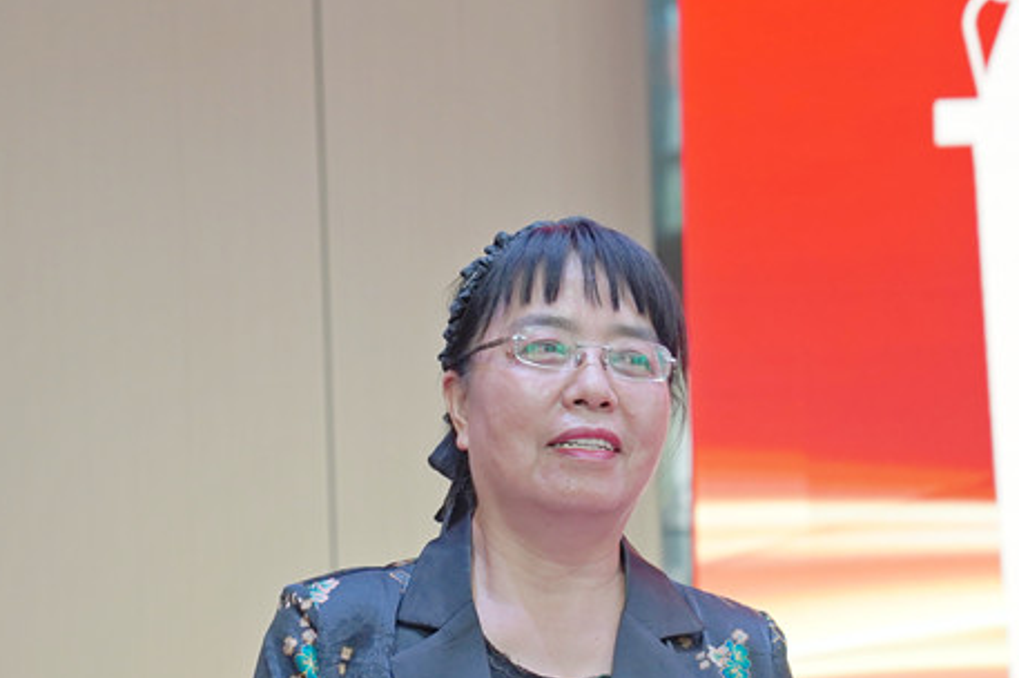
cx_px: 564
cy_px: 664
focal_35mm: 138
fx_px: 3903
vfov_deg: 9.9
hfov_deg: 14.9
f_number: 4
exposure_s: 1/160
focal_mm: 70
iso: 1000
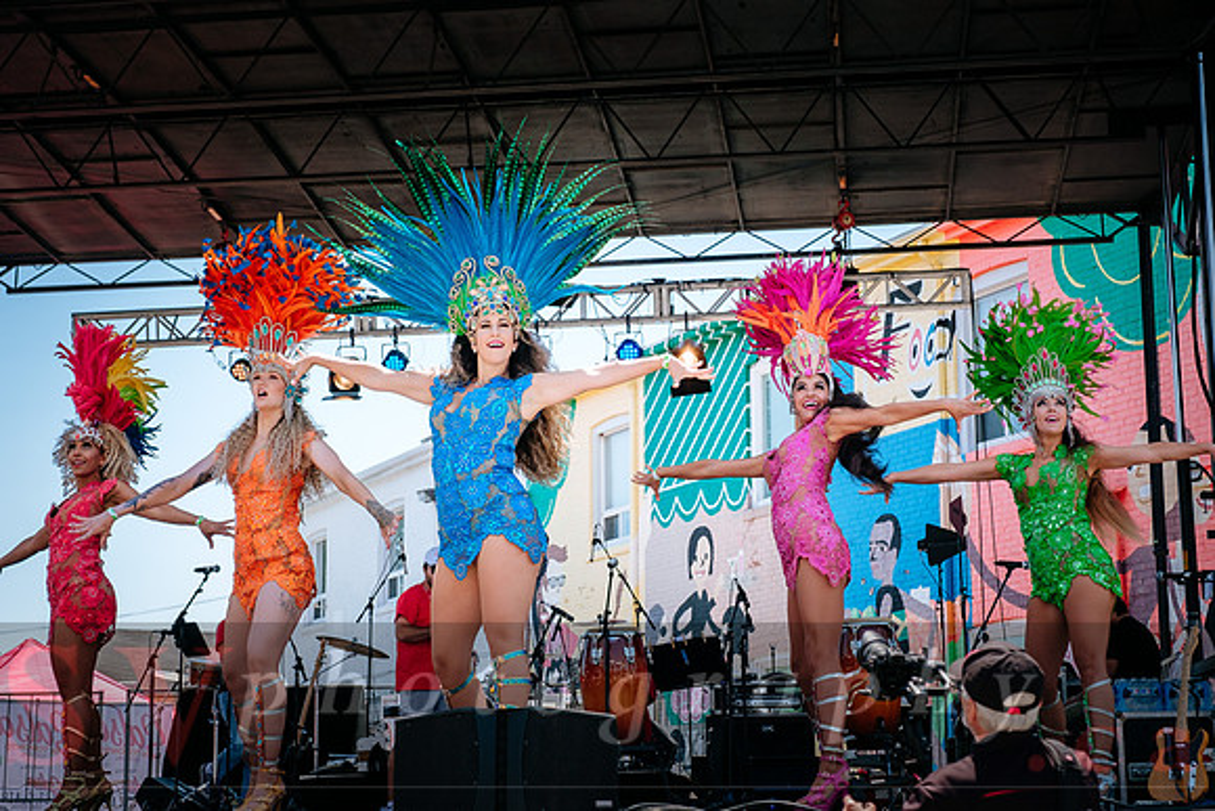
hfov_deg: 32.4
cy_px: 406
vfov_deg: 21.9
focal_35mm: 62
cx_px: 608
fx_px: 2093
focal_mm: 41.4
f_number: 3.6
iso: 200
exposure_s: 1/1250
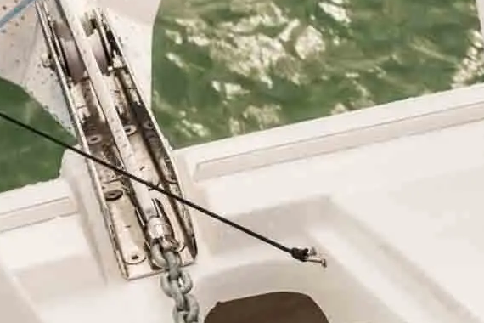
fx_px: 1358
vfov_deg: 13.4
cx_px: 273
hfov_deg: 20.2
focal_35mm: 101
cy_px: 289
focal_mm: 45
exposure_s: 1/200
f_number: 9
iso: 100
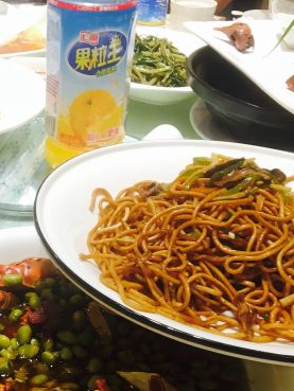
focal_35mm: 55
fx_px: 622
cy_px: 333
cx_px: 91
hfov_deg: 26.4
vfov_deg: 33.5
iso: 64
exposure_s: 1/33
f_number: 2.2
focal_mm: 4.15
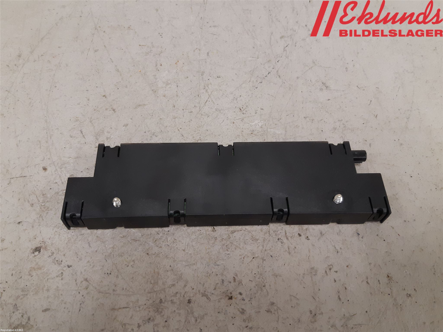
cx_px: 222
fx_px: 333
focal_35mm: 26
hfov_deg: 67.3
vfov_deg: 53.1
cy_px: 166
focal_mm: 3.93
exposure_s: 1/50
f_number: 1.7
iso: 200
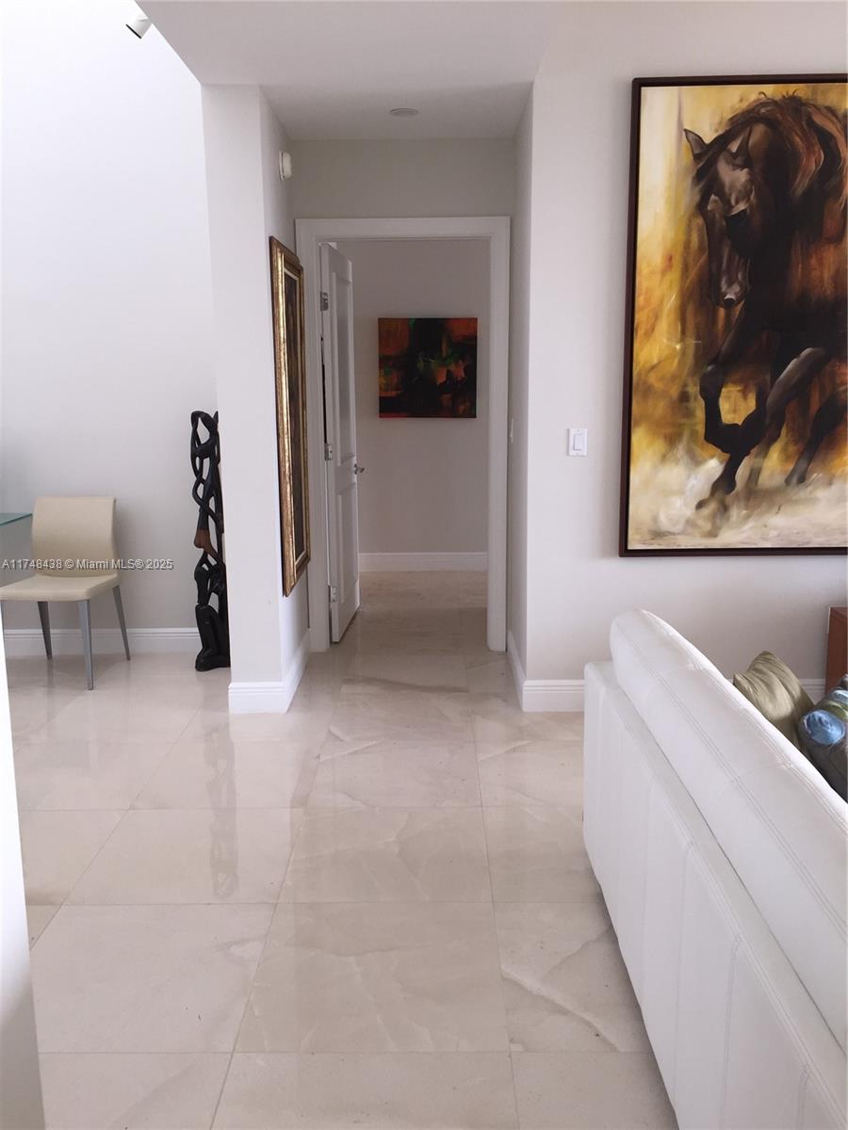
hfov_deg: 48.2
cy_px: 565
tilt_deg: -9.9
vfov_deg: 61.7
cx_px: 424
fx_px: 947
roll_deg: -0.6
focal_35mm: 29
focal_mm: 4.15
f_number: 2.2
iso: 40
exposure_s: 1/40
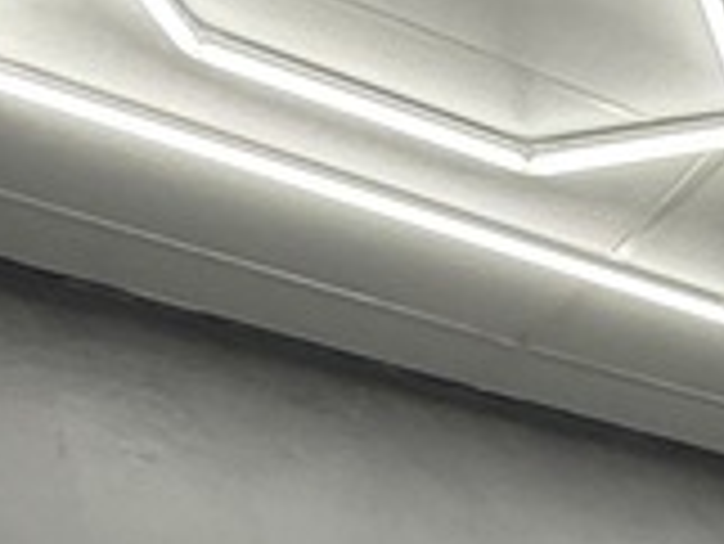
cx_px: 1817
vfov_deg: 11.7
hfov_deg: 13.9
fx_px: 1863
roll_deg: +1.1
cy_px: 1502
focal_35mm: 89
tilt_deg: -8.7
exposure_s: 1/100
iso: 250
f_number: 2.2
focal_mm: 2.22
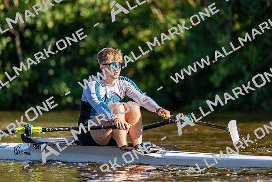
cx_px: 136
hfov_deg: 5.2
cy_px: 91
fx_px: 3023
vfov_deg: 3.4
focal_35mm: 400
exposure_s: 1/2500
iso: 720
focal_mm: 400
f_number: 4.5
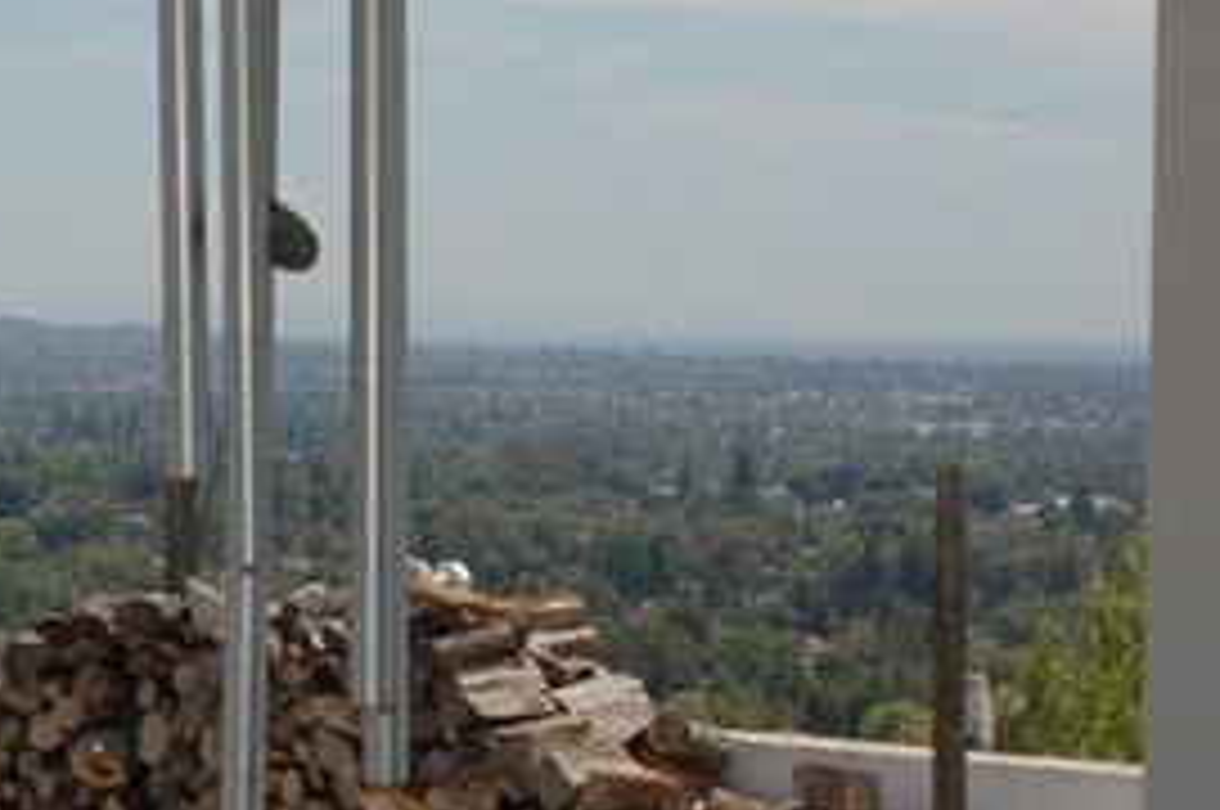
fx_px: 4603
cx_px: -360
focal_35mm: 136
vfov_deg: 10.1
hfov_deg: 14.5
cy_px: 446
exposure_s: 1/500
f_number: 8
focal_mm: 24
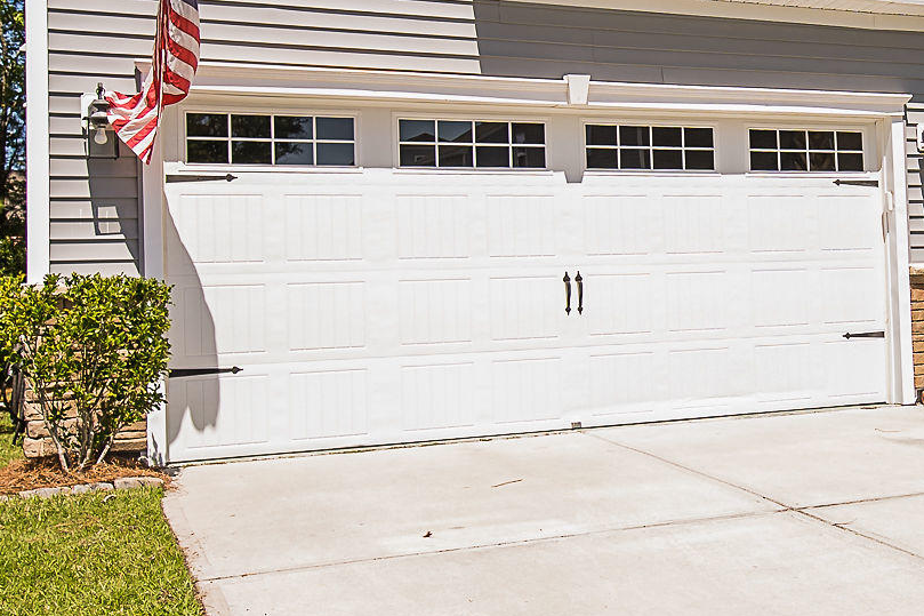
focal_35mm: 52
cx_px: 843
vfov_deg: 25.9
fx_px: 1334
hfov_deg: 35.8
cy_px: 238
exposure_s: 1/640
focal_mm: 15
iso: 160
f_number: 4.5
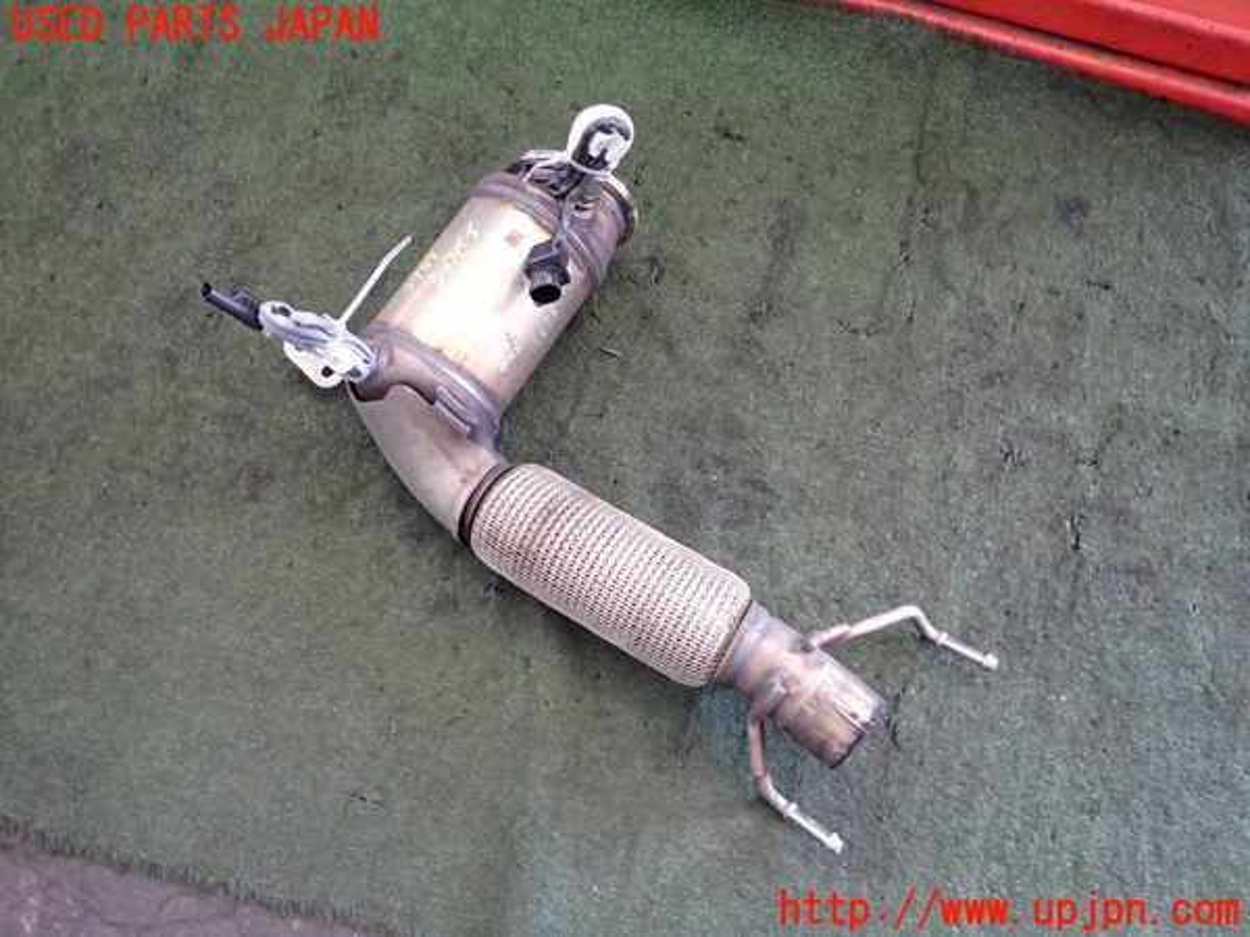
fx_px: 903
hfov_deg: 69.4
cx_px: 625
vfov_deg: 54.9
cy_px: 468
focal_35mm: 25
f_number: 2
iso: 400
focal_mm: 4.5
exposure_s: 1/30
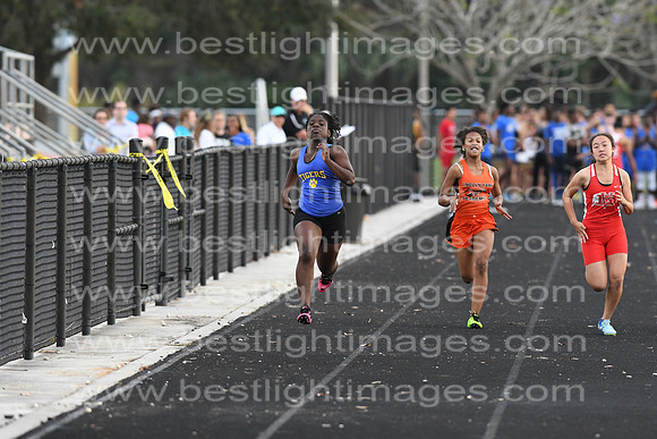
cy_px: 220
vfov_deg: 3.1
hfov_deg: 4.6
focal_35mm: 450
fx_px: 8214
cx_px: 328
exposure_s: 1/1600
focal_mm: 300
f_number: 4
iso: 2000
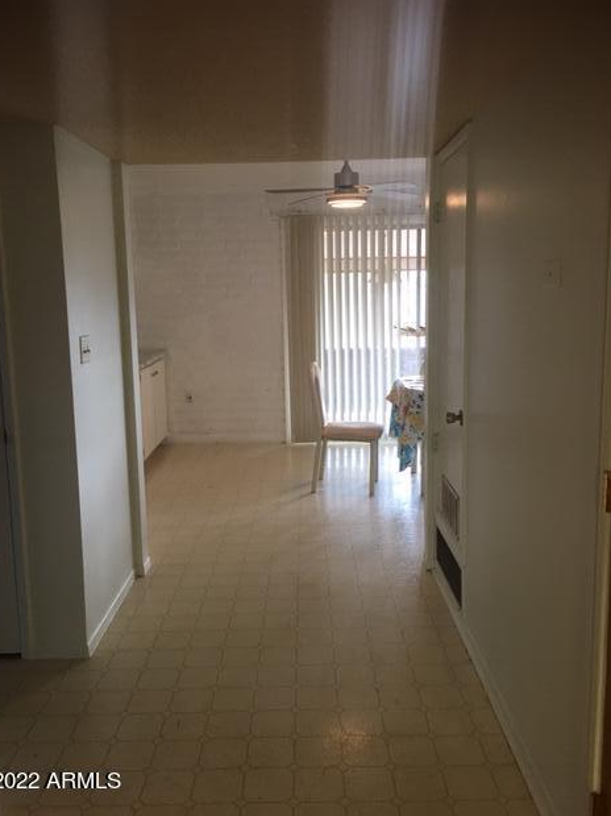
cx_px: 300
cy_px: 395
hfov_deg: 46.8
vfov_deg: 60.0
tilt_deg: -6.4
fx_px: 706
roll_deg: +0.3
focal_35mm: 30
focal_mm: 4.15
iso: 25
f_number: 2.2
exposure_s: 1/15
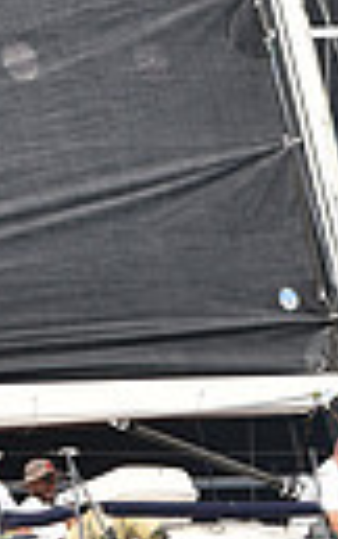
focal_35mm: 320
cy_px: 662
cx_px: 146
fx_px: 4701
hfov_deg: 4.1
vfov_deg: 6.5
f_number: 5
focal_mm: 70
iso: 250
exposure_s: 1/800
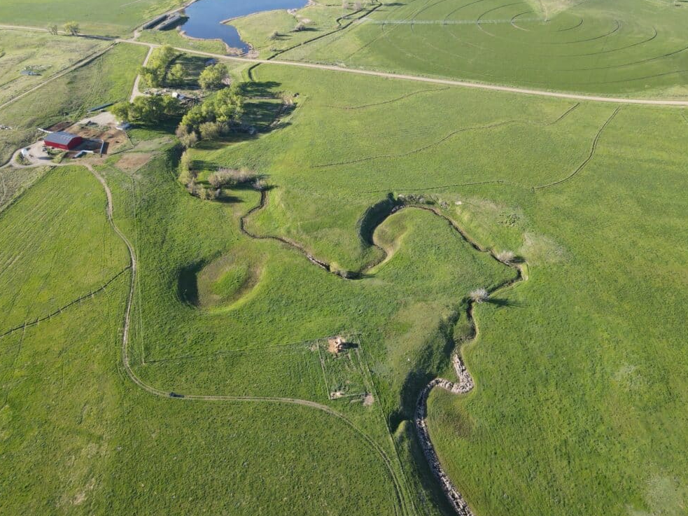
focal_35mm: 25
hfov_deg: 69.4
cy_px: 260
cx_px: 349
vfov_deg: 54.9
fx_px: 497
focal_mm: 4.5
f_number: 2.8
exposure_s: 1/15
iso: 160
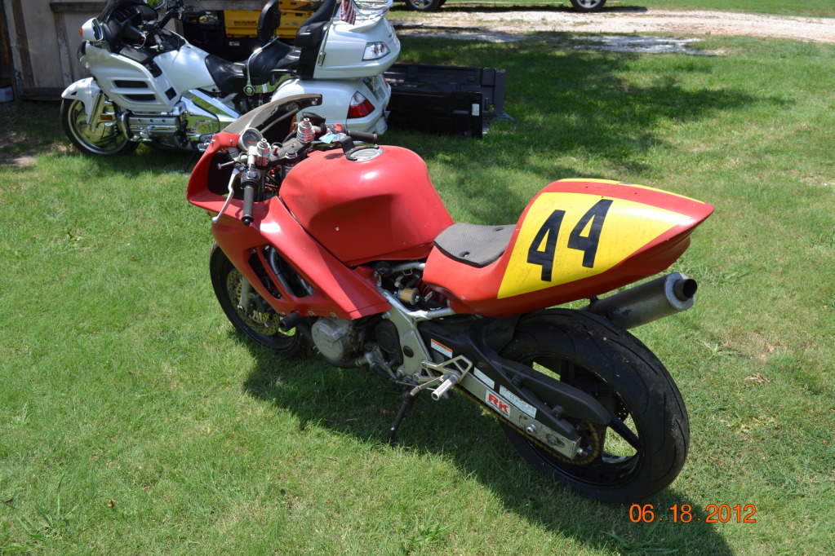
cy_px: 278
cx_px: 418
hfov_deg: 53.1
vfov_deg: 36.9
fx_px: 835
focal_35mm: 36
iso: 100
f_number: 7.1
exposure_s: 1/200
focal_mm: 24
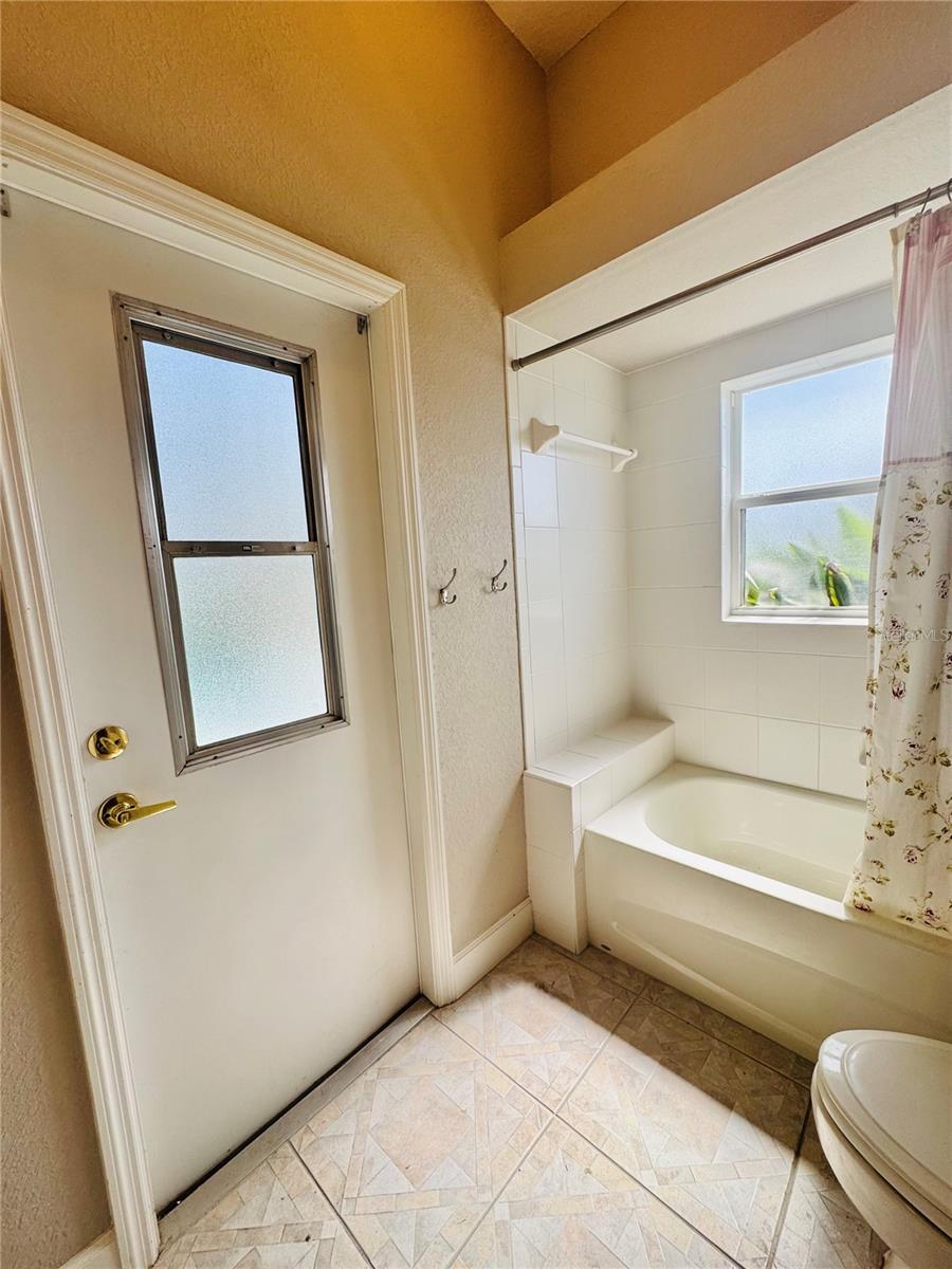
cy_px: 634
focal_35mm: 14
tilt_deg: -6.7
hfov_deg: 85.7
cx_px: 476
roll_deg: +3.6
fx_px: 513
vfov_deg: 102.1
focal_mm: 2.22
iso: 40
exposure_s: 1/224
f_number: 2.2
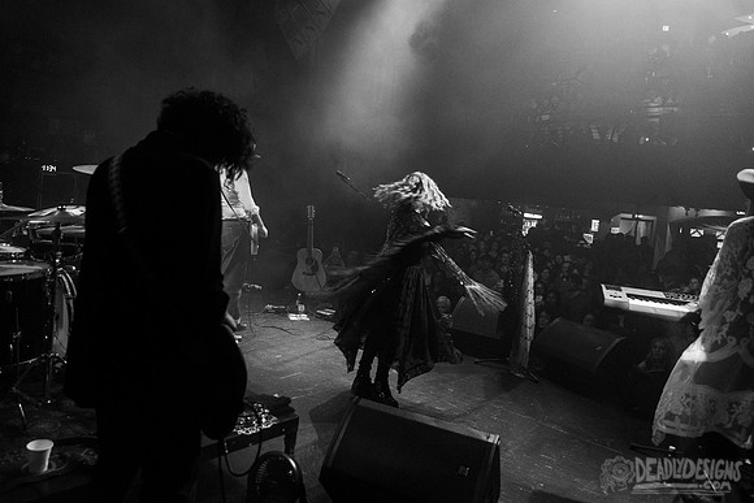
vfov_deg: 47.8
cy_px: 220
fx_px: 566
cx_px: 330
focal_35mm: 27
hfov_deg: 67.1
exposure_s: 1/100
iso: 2500
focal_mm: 24
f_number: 3.2
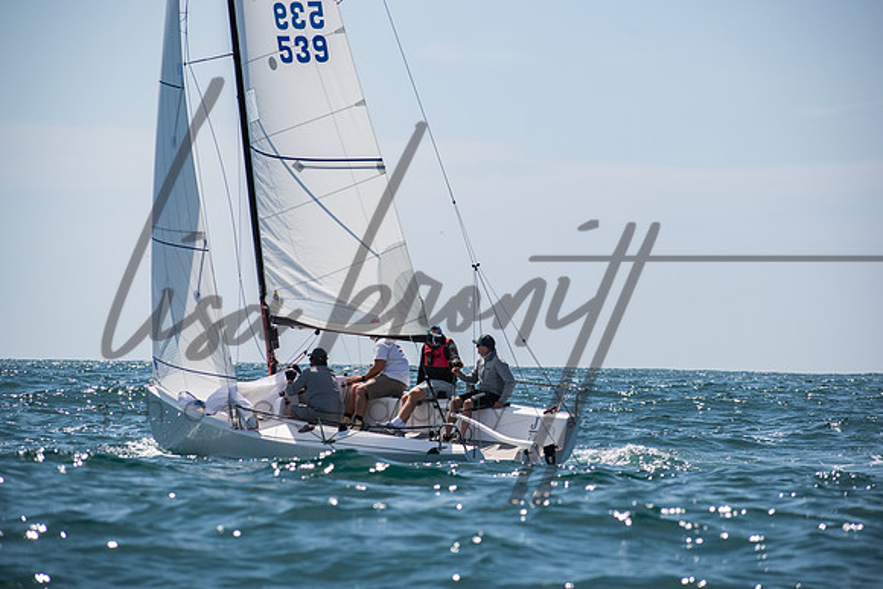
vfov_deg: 7.3
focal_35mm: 188
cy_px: 294
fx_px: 4600
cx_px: 442
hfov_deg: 11.0
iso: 200
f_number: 6.3
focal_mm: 125
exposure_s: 1/1250
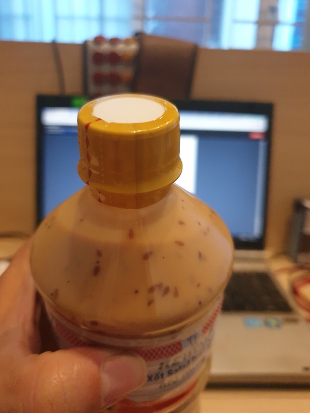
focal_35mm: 26
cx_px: 155
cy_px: 206
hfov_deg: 53.1
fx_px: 310
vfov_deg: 67.3
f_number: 1.5
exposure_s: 1/50
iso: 400
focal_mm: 4.3
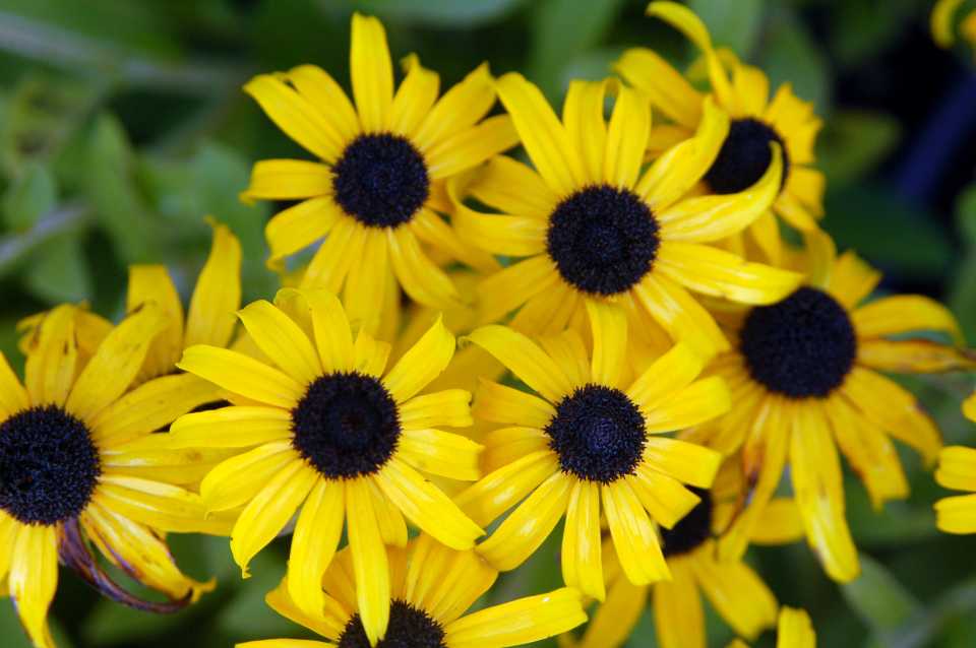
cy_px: 324
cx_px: 488
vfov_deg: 12.2
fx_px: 3047
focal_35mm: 112
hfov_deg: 18.2
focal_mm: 75
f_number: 5.6
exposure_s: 1/500
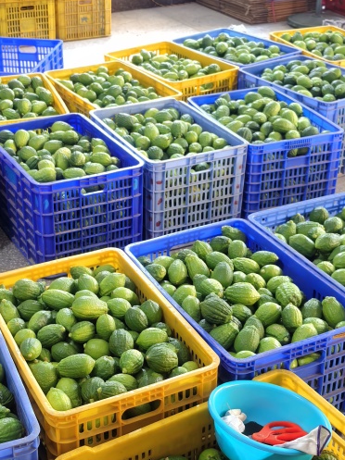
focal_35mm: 58
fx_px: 772
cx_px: 141
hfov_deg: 25.2
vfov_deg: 33.2
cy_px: 243
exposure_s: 1/50
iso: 250
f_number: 1.6
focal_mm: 8.5
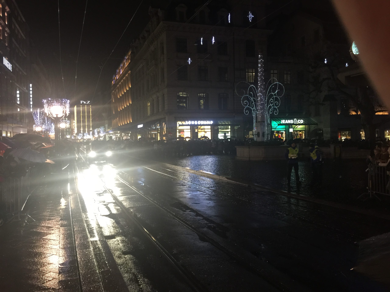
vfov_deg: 48.2
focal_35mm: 29
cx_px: 195
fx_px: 327
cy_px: 146
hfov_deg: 61.7
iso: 100
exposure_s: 1/10
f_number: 2.2
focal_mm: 4.15
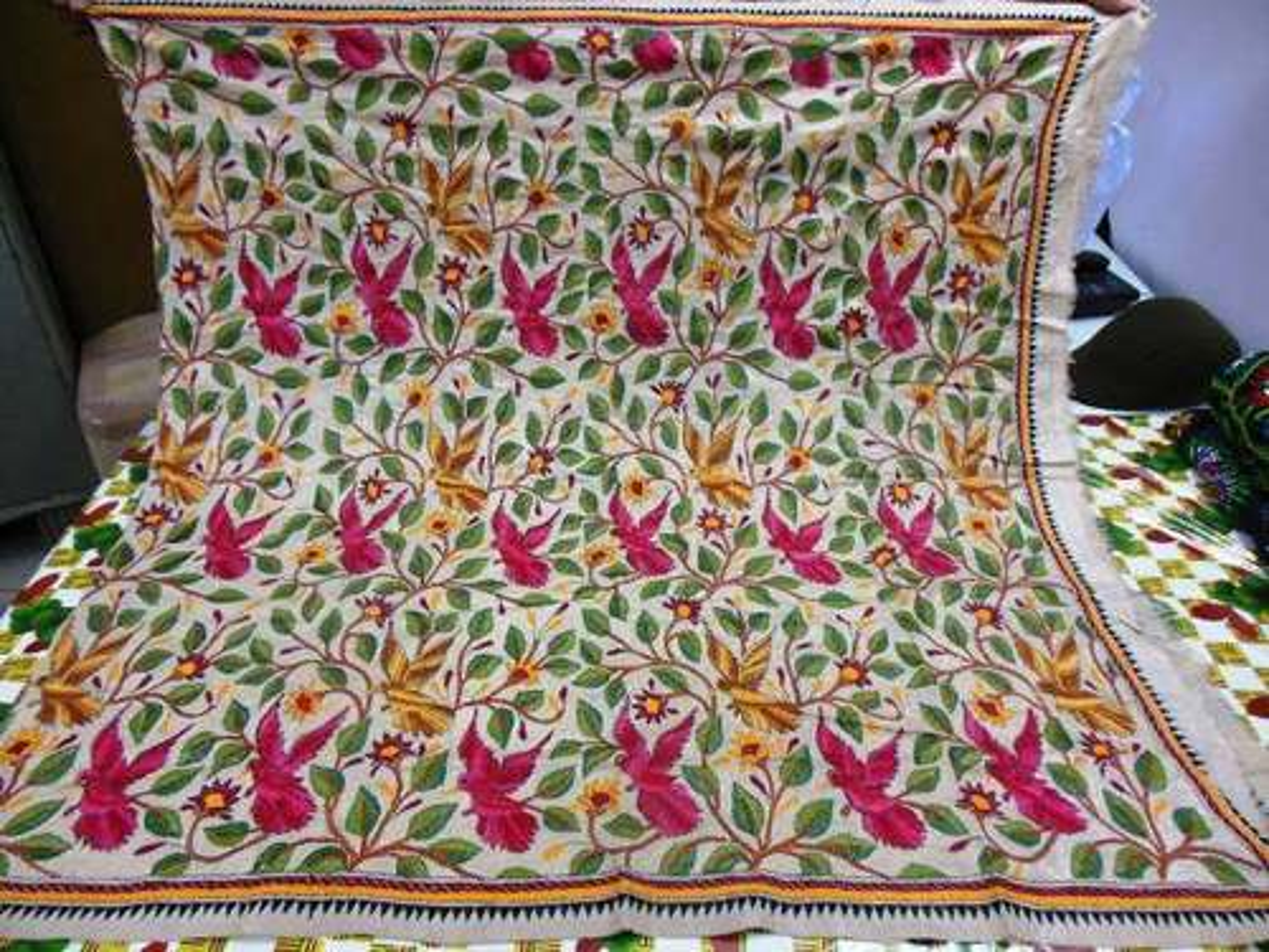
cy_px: 476
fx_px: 916
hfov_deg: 69.4
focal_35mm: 25
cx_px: 634
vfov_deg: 54.9
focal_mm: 4.5
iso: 400
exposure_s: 1/15
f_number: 3.2
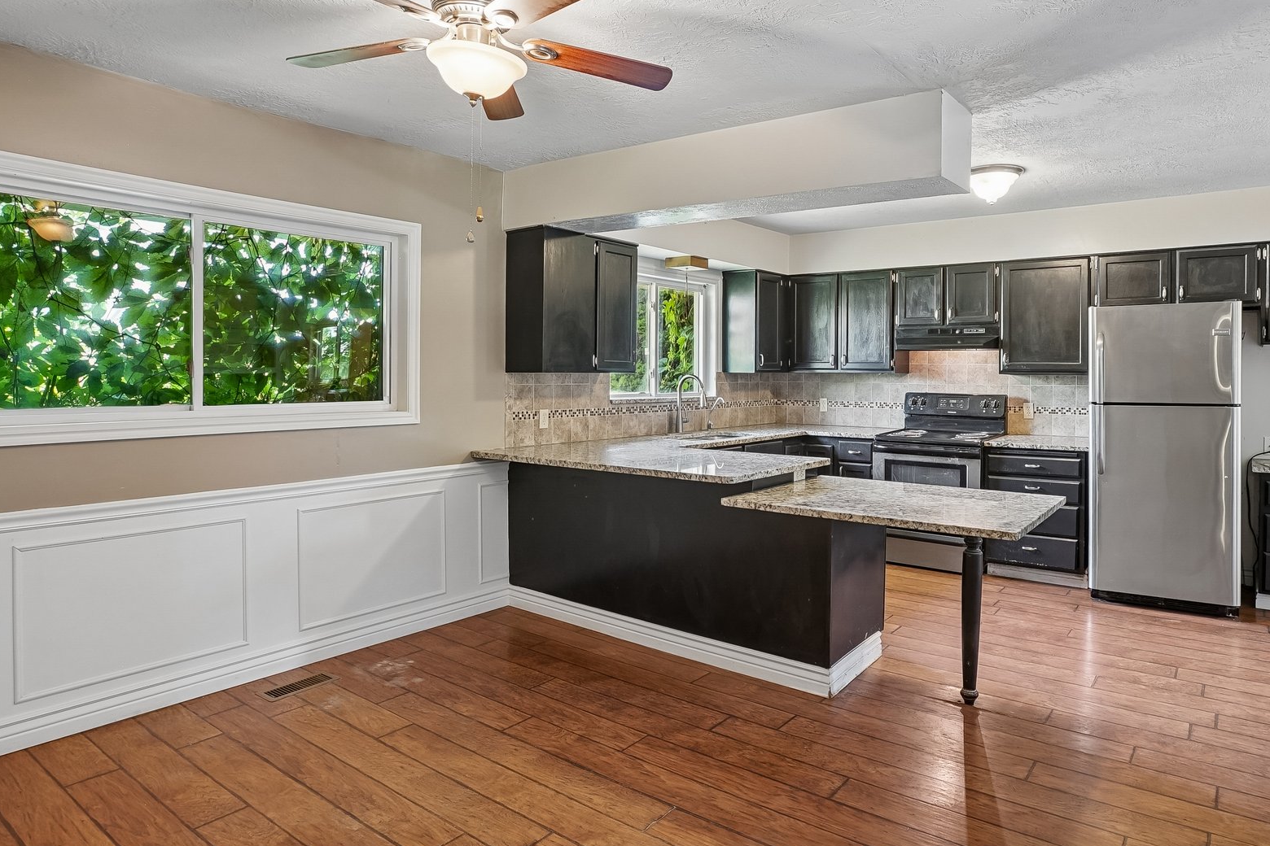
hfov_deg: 80.9
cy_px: 371
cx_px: 711
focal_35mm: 21
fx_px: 741
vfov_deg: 59.3
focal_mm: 16
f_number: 8
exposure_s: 1/2.5
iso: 400
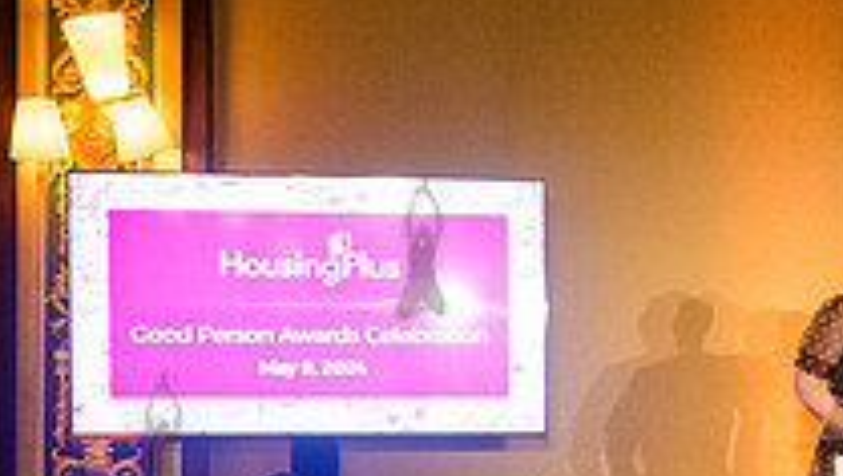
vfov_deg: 11.7
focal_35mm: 103
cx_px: 940
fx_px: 2304
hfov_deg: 19.8
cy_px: 442
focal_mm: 35
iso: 6400
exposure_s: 1/160
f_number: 5
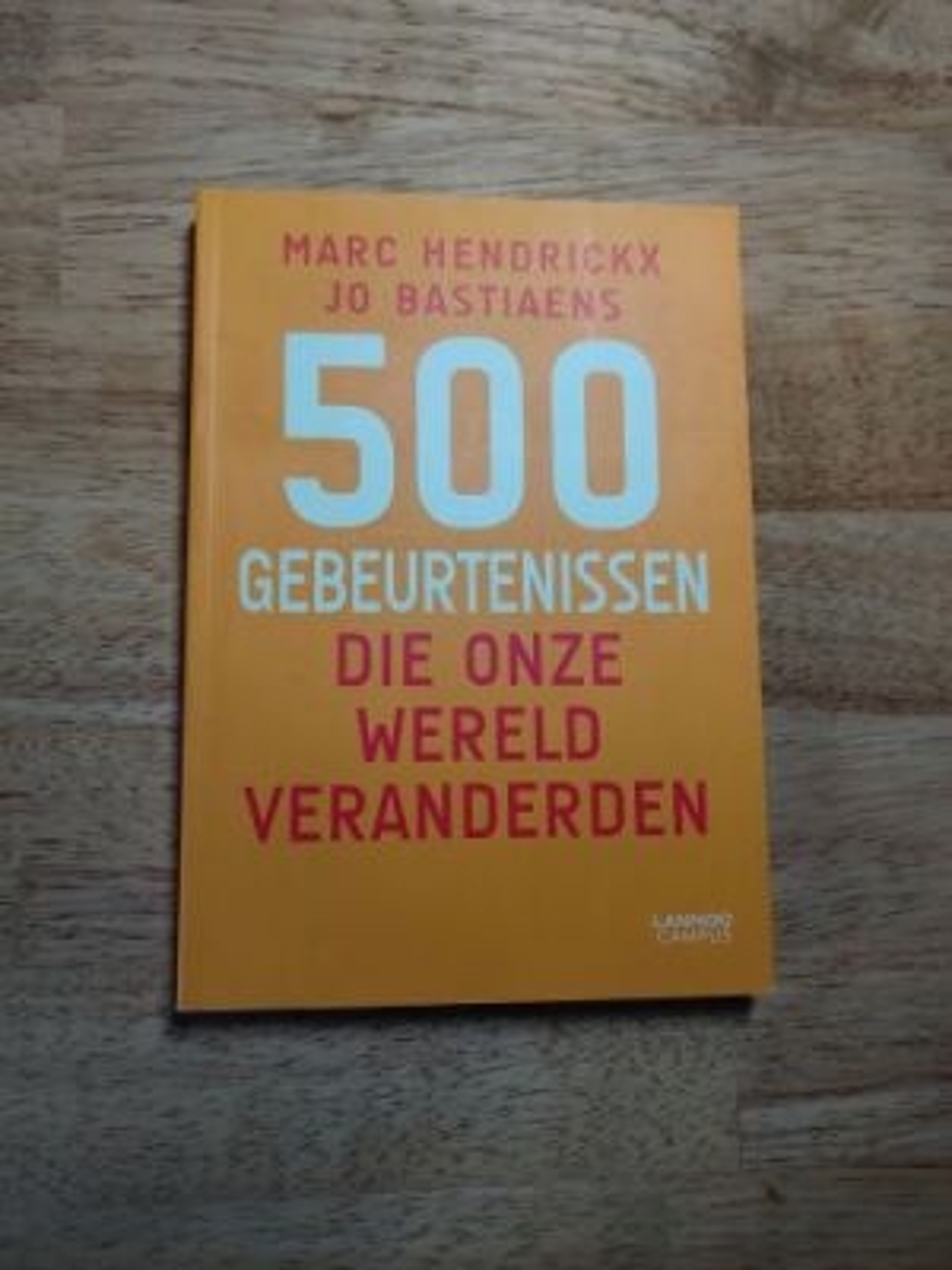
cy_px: 635
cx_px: 476
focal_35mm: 27
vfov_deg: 65.3
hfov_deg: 51.4
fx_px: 990
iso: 160
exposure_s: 1/50
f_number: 1.65
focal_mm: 4.75
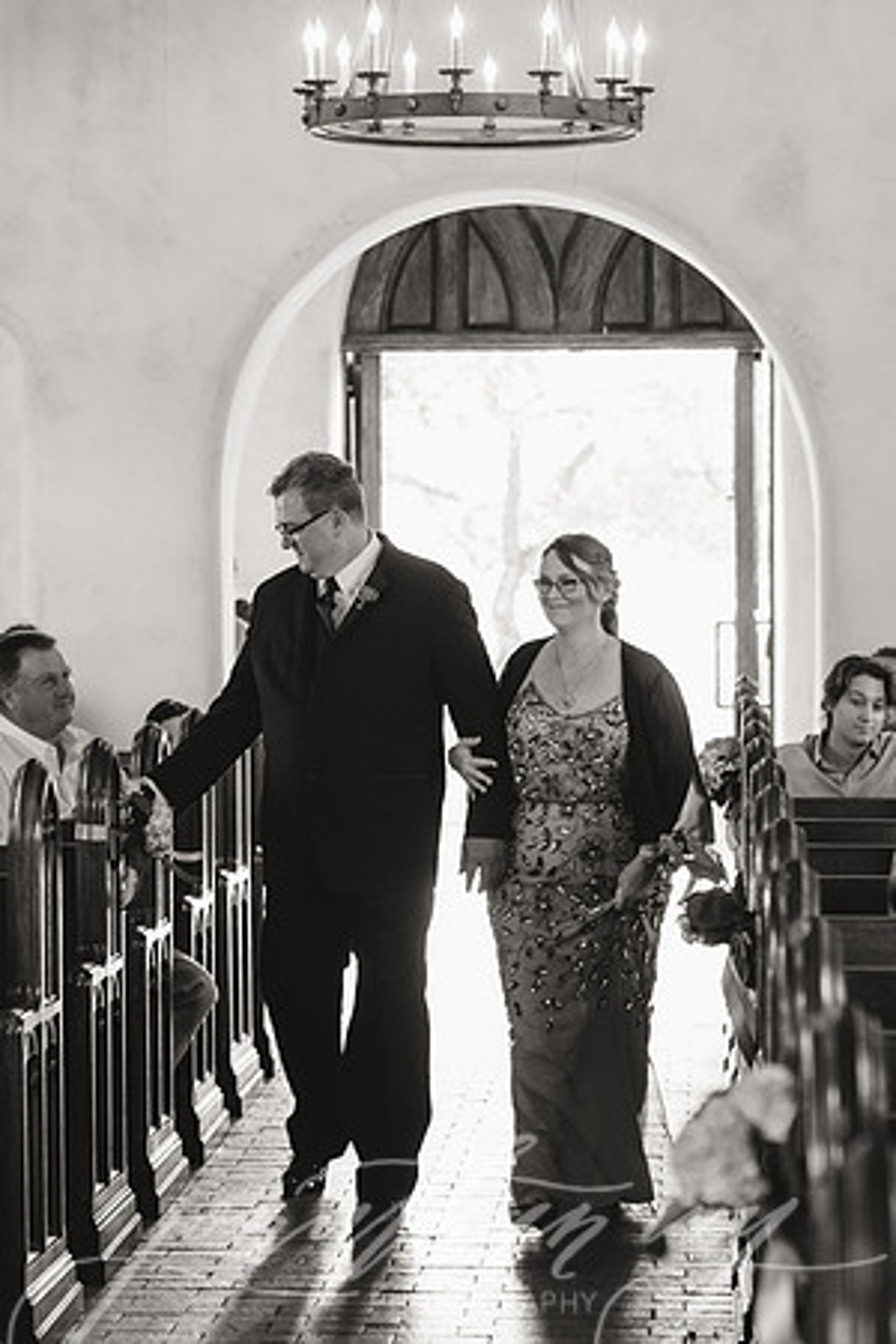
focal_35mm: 105
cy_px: 672
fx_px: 3920
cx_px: 448
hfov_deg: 13.0
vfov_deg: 19.5
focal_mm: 70
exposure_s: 1/125
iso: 2500
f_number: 2.8
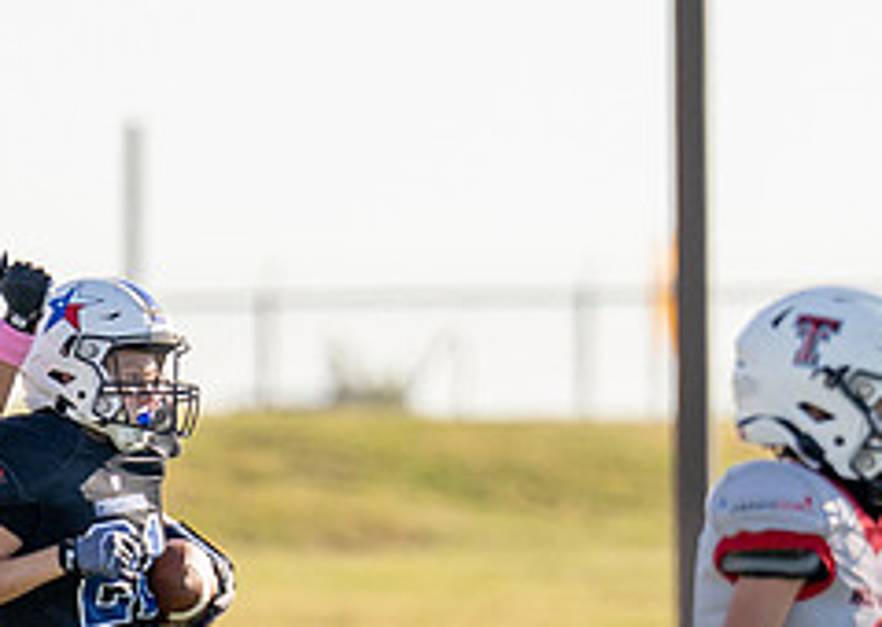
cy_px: 645
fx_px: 29267
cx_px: 128
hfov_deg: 1.7
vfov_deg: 1.2
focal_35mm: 1170
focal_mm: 200
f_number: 2.8
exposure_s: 1/2500
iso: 160
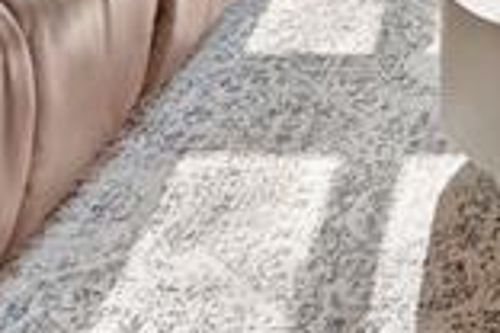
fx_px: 1458
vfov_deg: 10.3
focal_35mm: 105
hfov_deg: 17.9
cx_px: 686
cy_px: -596
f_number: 4
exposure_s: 1/125
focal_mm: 16
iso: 4000
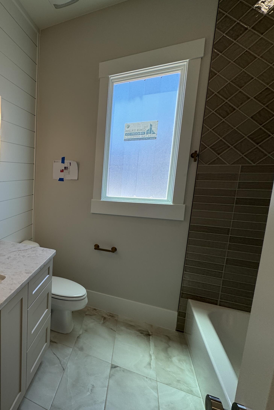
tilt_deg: -8.5
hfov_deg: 50.5
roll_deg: +0.2
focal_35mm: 20
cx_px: 2
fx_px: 228
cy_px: 207
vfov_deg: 84.0
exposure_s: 1/120
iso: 40
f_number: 2.2
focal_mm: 2.22
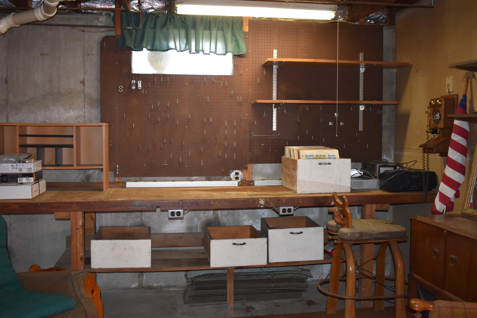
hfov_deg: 53.1
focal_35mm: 36
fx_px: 477
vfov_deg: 36.9
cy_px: 159
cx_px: 238
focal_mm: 24
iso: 800
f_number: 3.8
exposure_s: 1/60
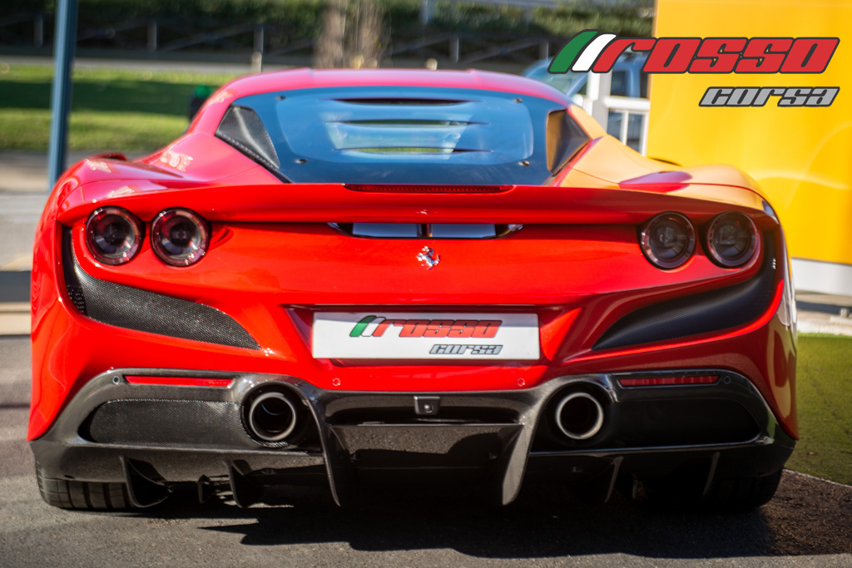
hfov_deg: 28.8
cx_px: 426
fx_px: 1657
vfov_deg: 19.5
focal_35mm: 70
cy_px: 284
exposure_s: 1/800
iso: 100
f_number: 2.8
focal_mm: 70
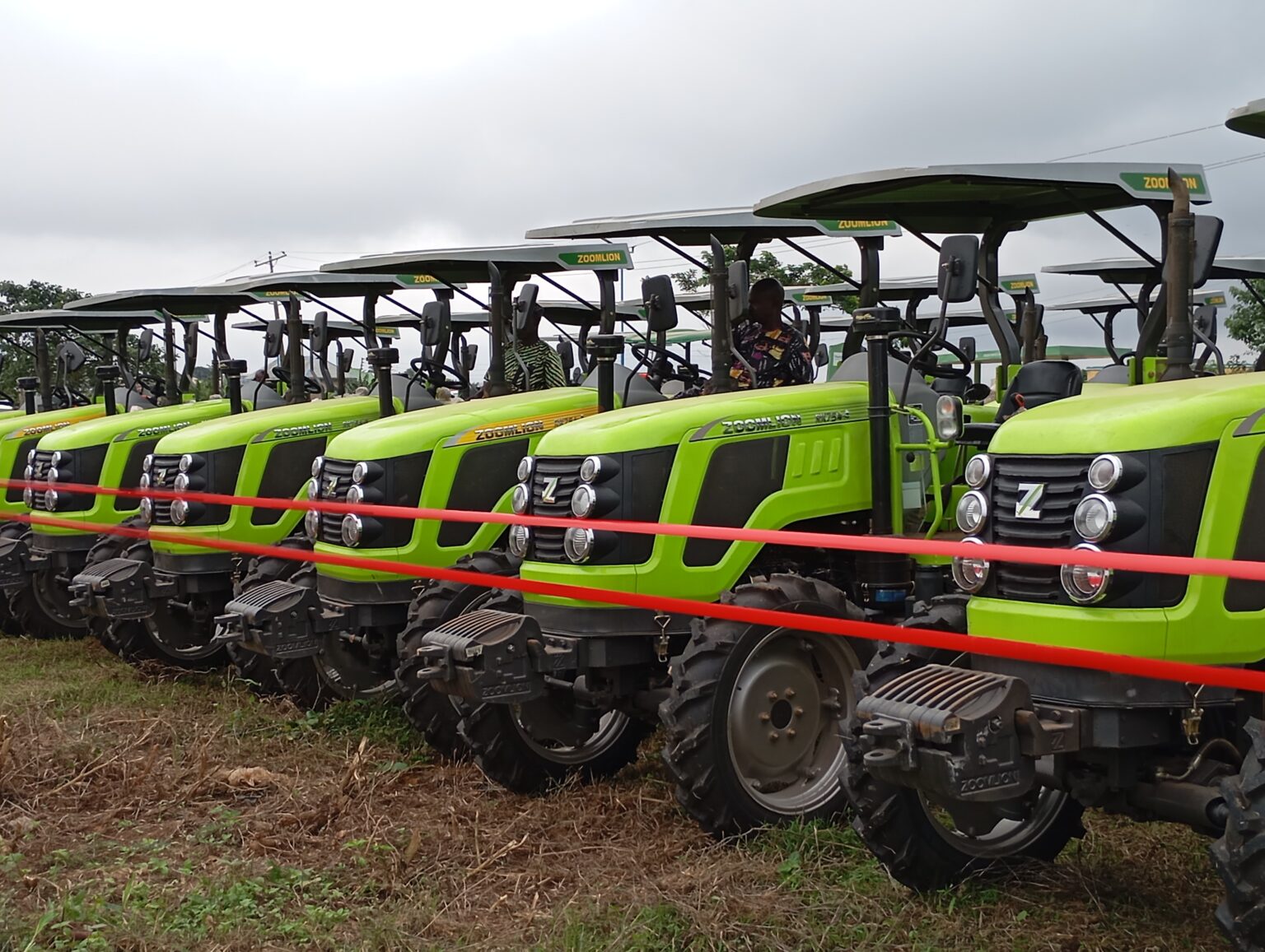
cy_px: 476
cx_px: 632
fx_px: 1757
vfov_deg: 30.3
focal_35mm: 48
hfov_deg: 39.6
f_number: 1.8
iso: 100
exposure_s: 1/401
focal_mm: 4.27
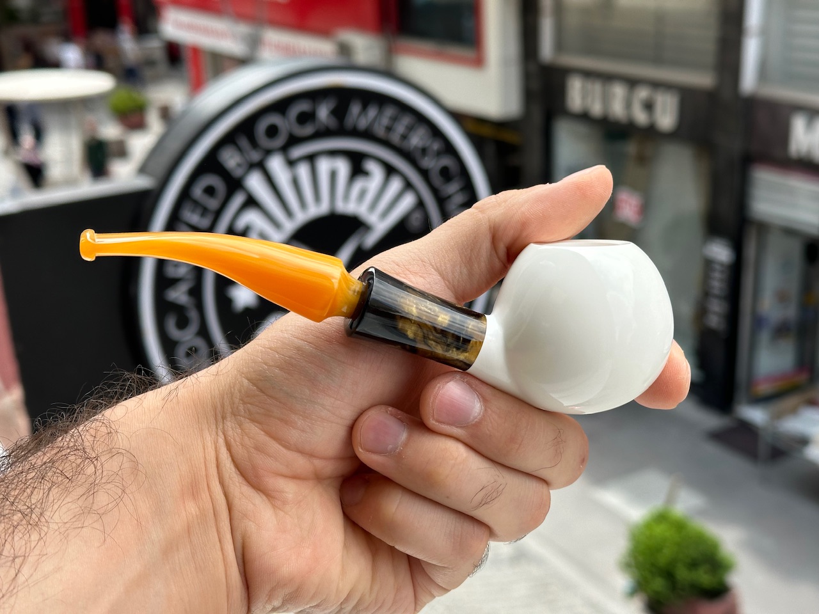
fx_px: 1136
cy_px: 307
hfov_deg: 39.7
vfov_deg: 30.3
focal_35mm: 48
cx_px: 410
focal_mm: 6.86
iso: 64
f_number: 1.78
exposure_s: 1/1095
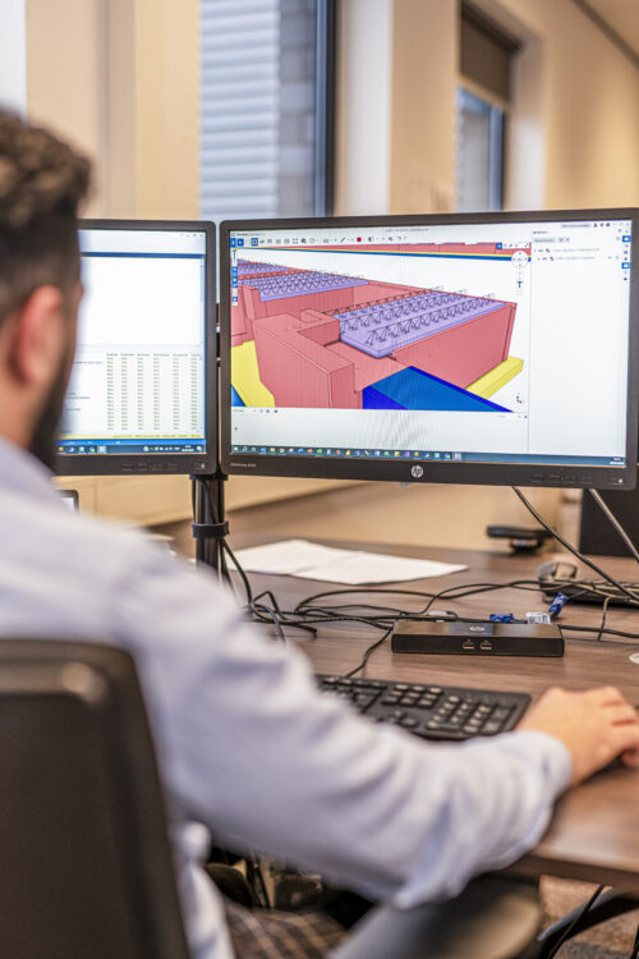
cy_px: 480
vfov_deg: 39.6
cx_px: 320
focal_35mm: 50
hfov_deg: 27.0
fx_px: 1331
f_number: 2
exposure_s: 1/125
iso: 320
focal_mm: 50
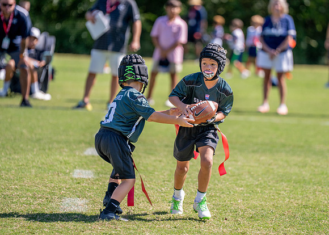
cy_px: 106
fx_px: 2261
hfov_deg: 8.3
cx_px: 200
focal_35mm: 242
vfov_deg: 5.9
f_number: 2.8
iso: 200
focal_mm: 200
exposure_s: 1/2500
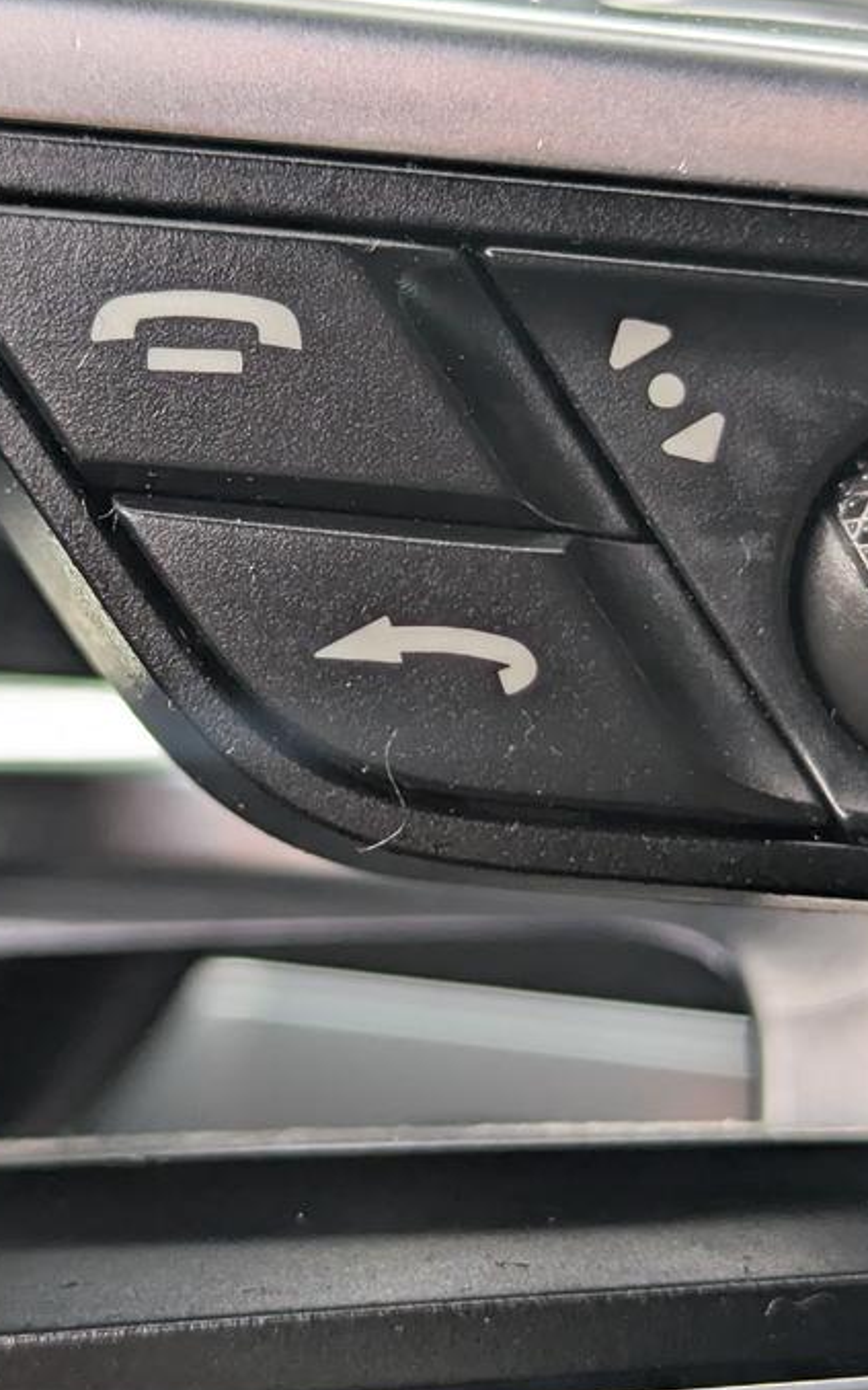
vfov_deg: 21.6
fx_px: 3634
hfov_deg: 13.6
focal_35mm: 96
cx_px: 262
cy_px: 692
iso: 47
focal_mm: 6.81
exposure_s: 1/358
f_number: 1.85
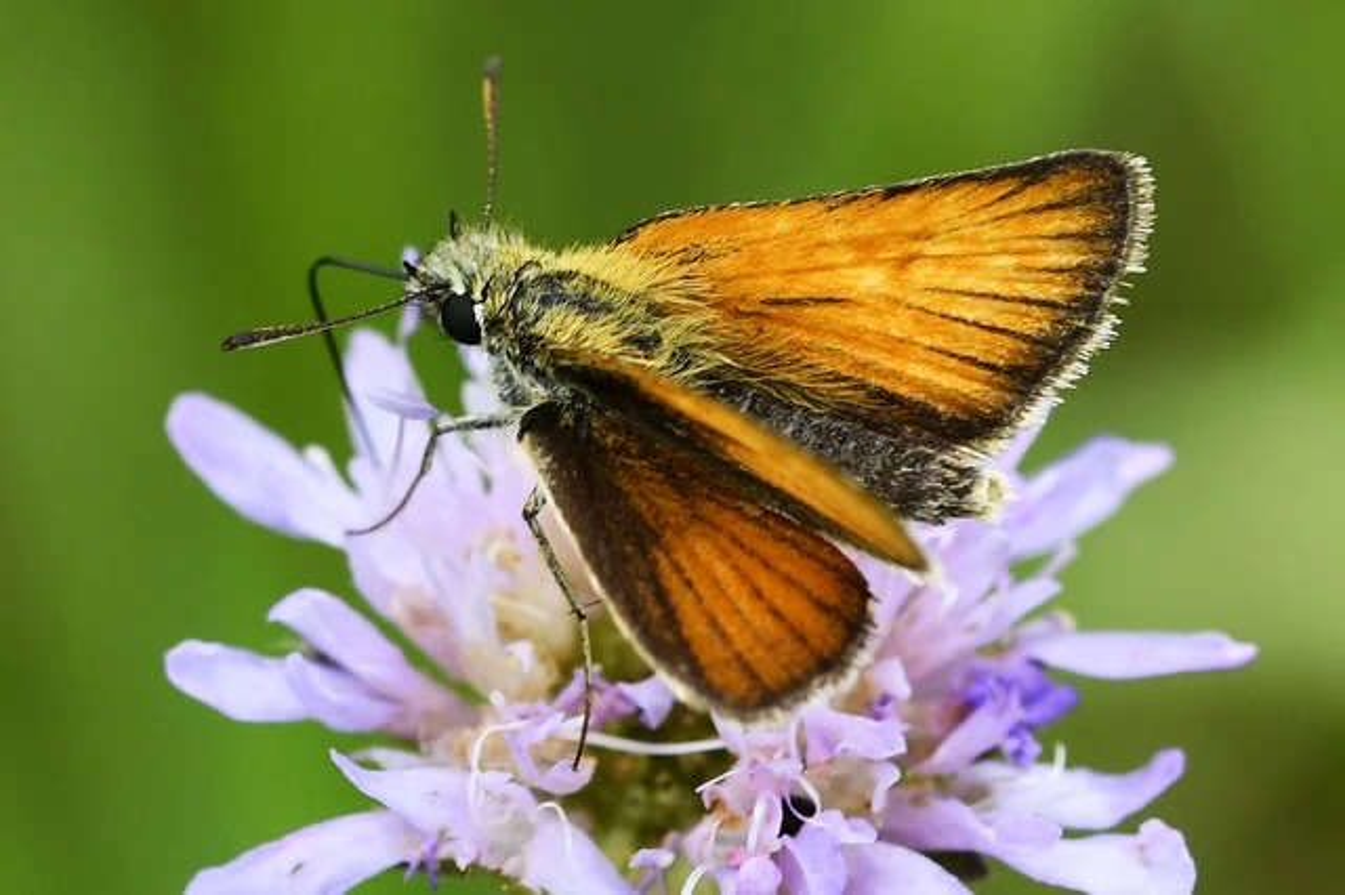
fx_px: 5862
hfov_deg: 13.1
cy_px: 448
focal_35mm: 157
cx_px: 672
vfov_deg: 8.7
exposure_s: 1/500
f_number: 5.6
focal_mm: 105
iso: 320
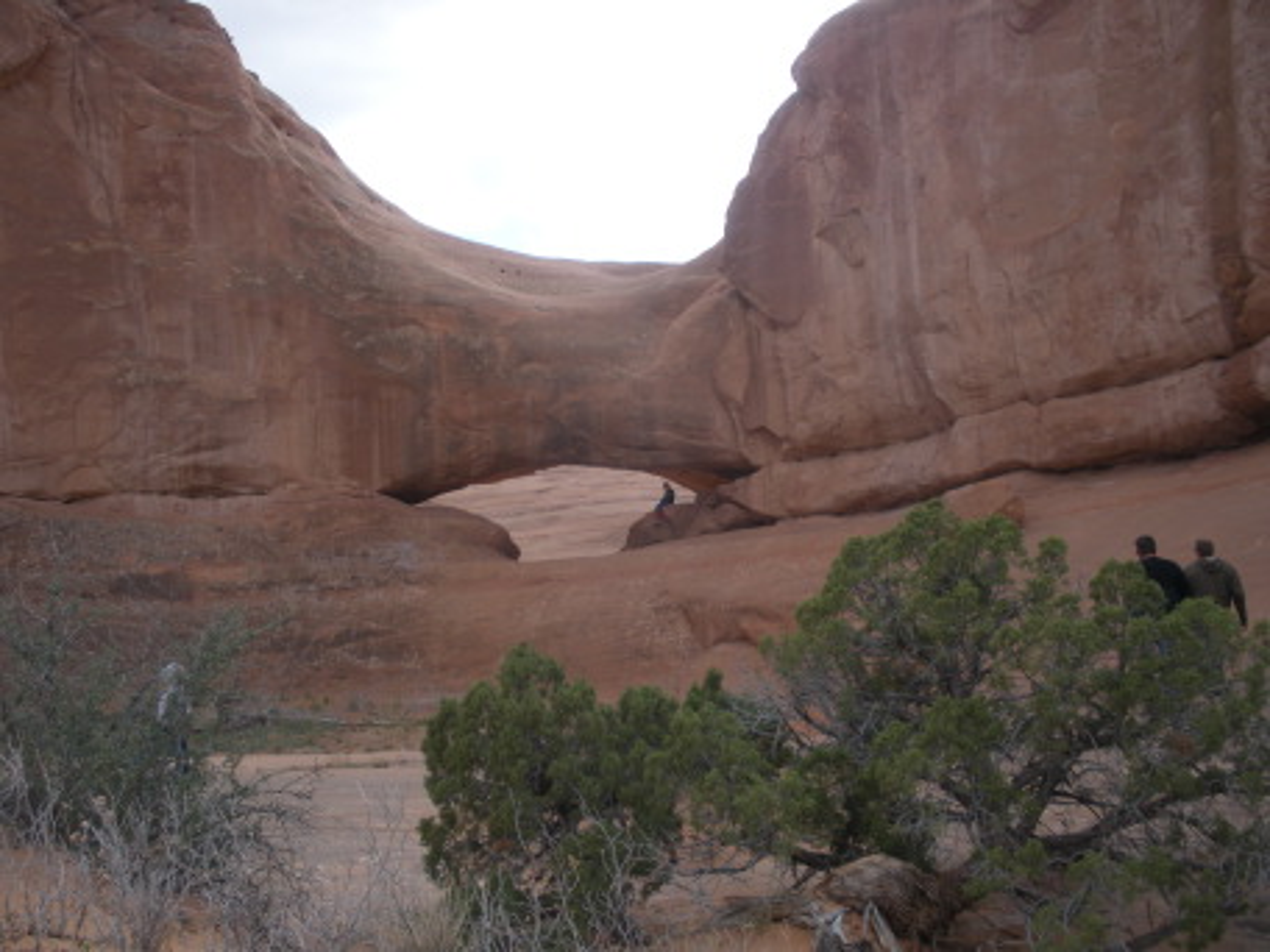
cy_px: 476
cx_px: 635
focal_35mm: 36
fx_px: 1321
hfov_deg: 51.4
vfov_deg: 39.7
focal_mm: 6.3
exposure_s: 1/347
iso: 64
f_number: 3.5
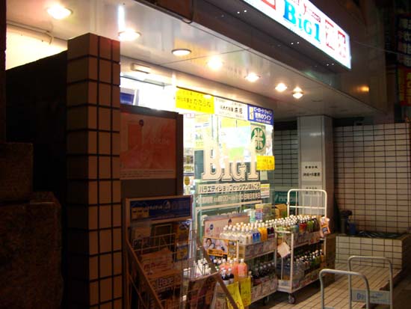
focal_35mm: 38
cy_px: 154
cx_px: 206
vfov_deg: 37.7
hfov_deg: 49.0
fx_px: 451
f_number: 2.7
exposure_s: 1/15
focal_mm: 6.2
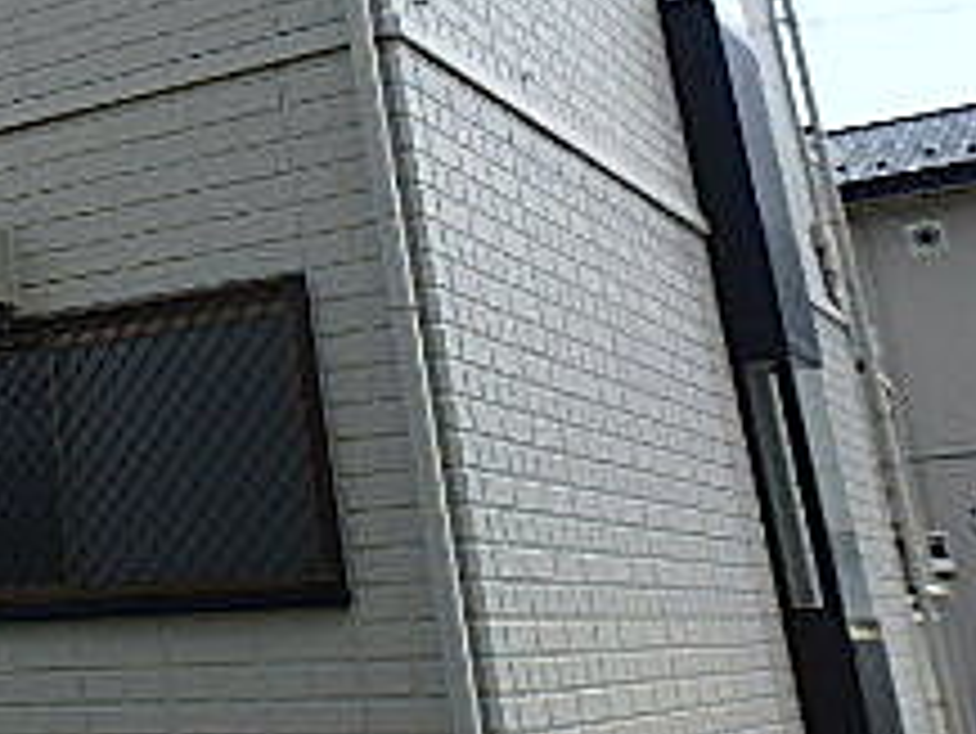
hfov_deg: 25.5
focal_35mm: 62
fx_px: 1749
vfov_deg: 23.4
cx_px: -382
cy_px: 158
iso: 125
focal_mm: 3.7
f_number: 3.5
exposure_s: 1/1000
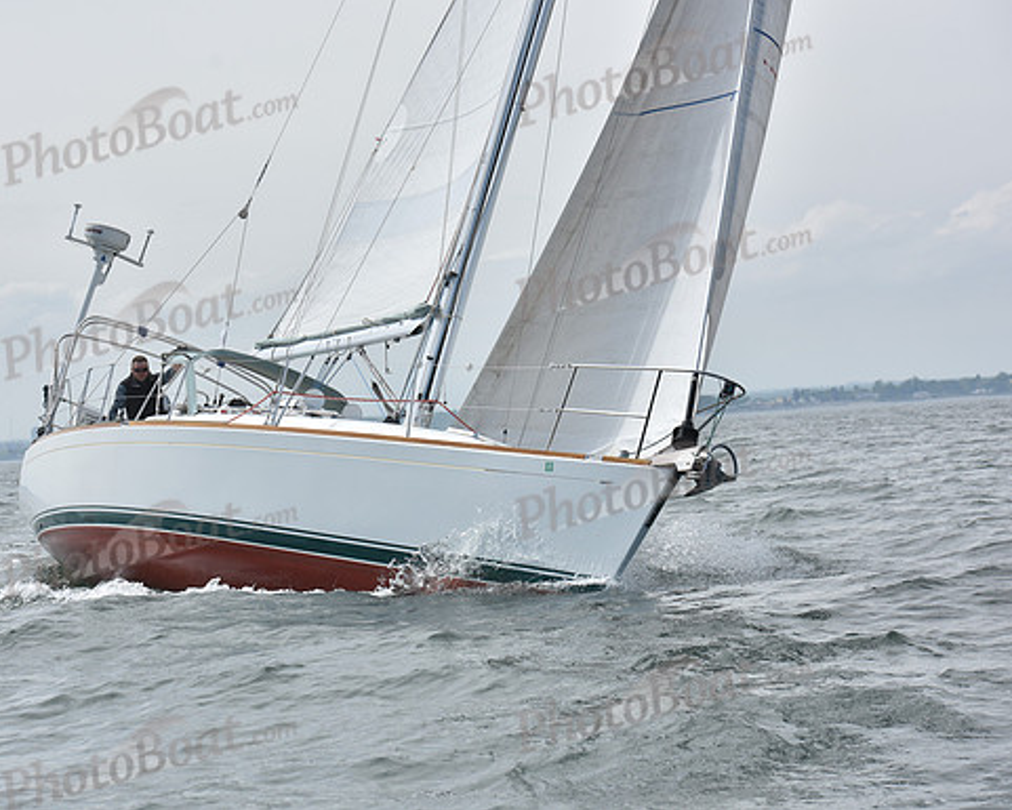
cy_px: 405
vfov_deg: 13.9
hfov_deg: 17.3
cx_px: 408
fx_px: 3325
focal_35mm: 111
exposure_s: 1/1250
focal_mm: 98
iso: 200
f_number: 7.1
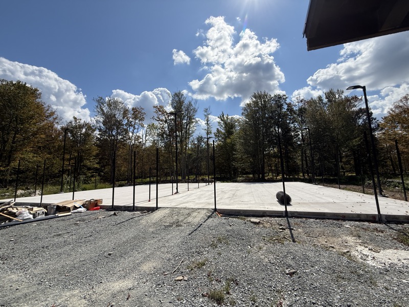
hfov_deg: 102.1
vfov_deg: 85.7
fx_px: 165
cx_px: 204
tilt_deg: +6.0
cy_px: 154
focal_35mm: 14
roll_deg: -0.1
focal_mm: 2.22
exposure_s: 1/3663
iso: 50
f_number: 2.2
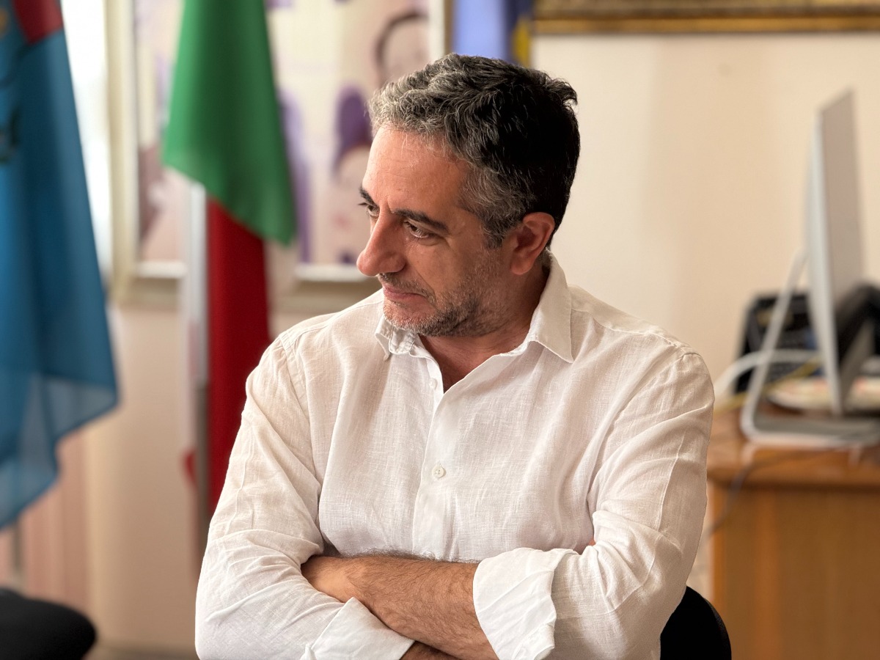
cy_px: 330
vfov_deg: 12.3
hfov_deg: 16.4
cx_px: 440
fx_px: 3051
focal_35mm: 120
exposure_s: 1/99
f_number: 2.8
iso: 200
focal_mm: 15.66
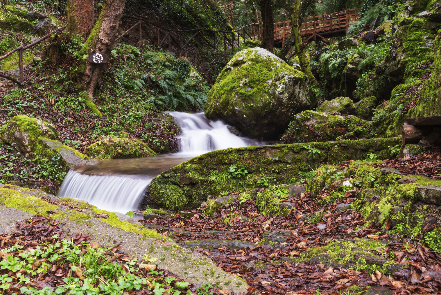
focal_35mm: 35
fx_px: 429
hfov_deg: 54.4
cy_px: 148
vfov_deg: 37.9
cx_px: 220
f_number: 16
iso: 100
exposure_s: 2.5
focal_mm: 35
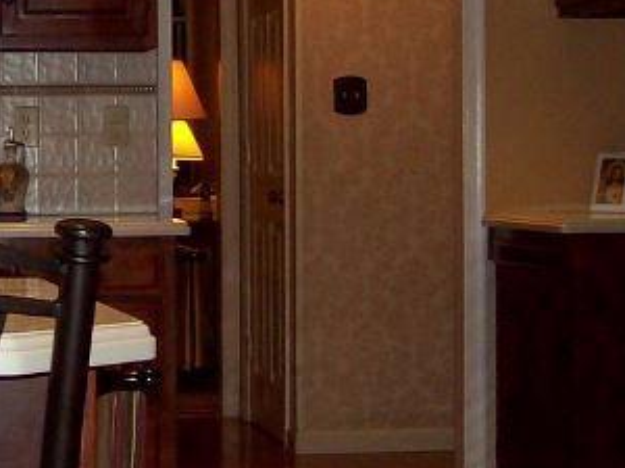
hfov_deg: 15.6
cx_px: -38
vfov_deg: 12.0
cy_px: 110
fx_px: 2221
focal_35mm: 123
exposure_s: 1/64
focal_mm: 6
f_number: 2.7
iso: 80
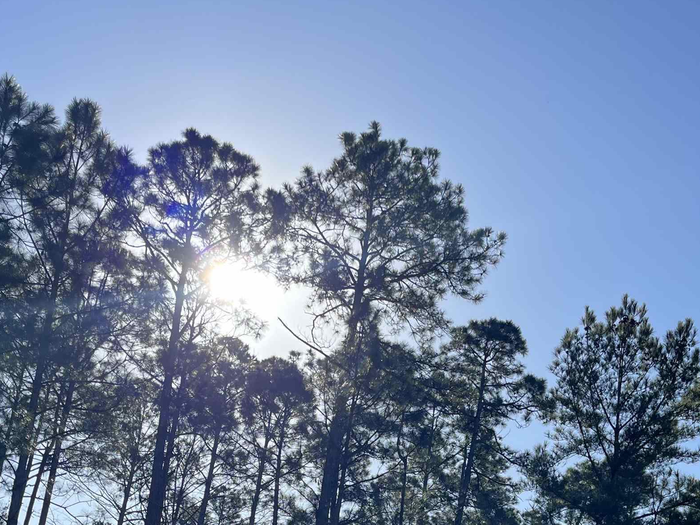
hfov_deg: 37.5
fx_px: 1031
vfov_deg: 27.4
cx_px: 363
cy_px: 484
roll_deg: -5.2
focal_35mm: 51
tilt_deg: +16.2
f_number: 1.6
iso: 50
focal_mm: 5.1
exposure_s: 1/4149
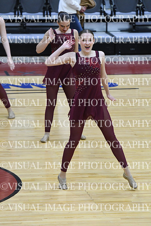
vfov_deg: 7.9
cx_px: 76
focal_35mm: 262
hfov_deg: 5.2
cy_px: 113
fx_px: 1647
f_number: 3.5
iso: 4000
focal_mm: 175
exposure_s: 1/400
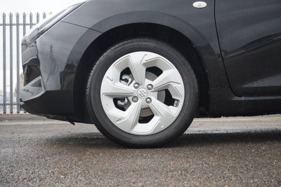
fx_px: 351
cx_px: 140
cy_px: 94
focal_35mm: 45
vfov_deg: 29.8
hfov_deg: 43.6
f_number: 4.5
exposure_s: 1/60
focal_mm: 30
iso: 200
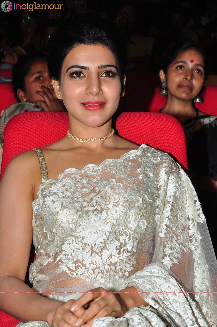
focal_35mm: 75
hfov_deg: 18.1
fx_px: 680
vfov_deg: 27.0
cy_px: 164
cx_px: 108
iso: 400
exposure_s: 1/125
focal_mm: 50
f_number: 11
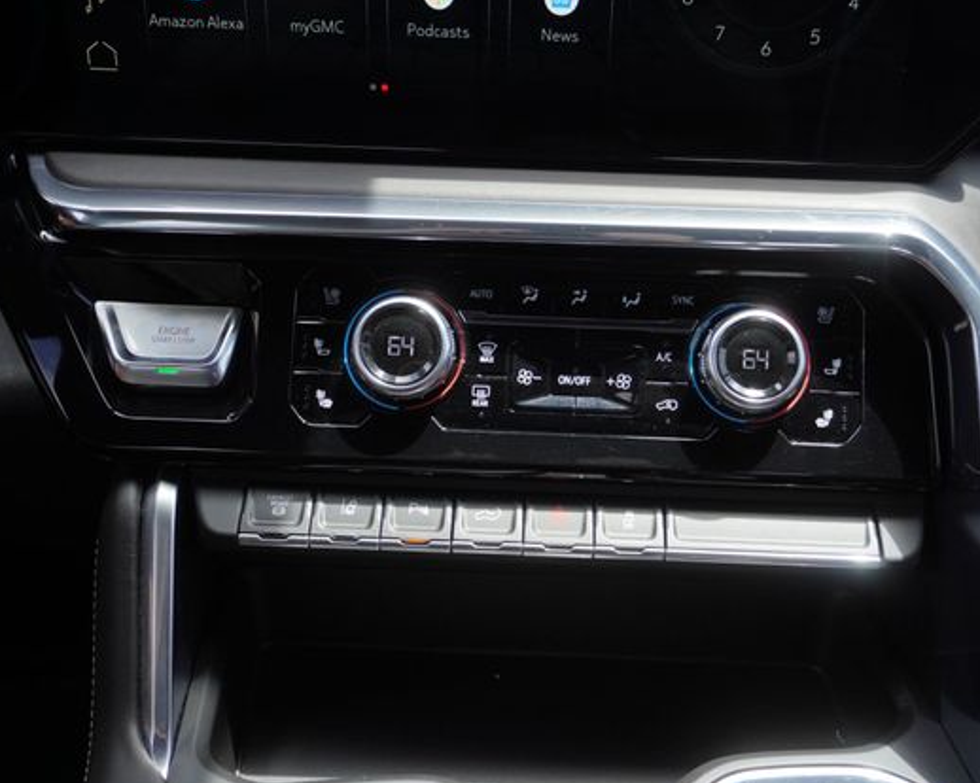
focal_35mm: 37
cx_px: 530
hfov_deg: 49.5
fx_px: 1061
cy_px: 399
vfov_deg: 40.5
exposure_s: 1/800
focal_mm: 21
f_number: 4
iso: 800
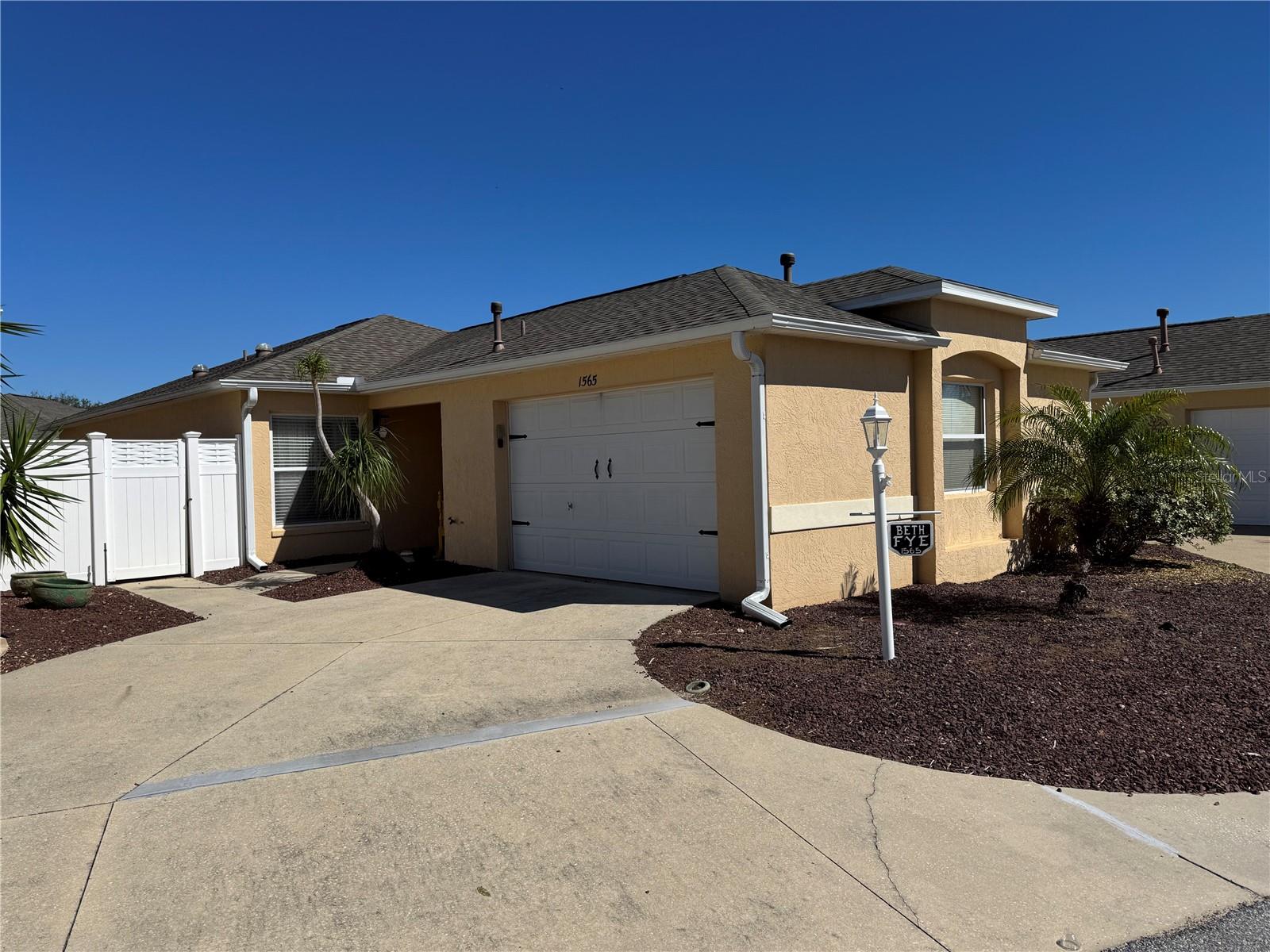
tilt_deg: -2.1
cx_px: 635
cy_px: 476
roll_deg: +1.7
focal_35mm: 24
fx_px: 881
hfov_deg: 71.6
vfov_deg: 56.8
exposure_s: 1/9009
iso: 80
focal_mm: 6.76
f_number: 1.78
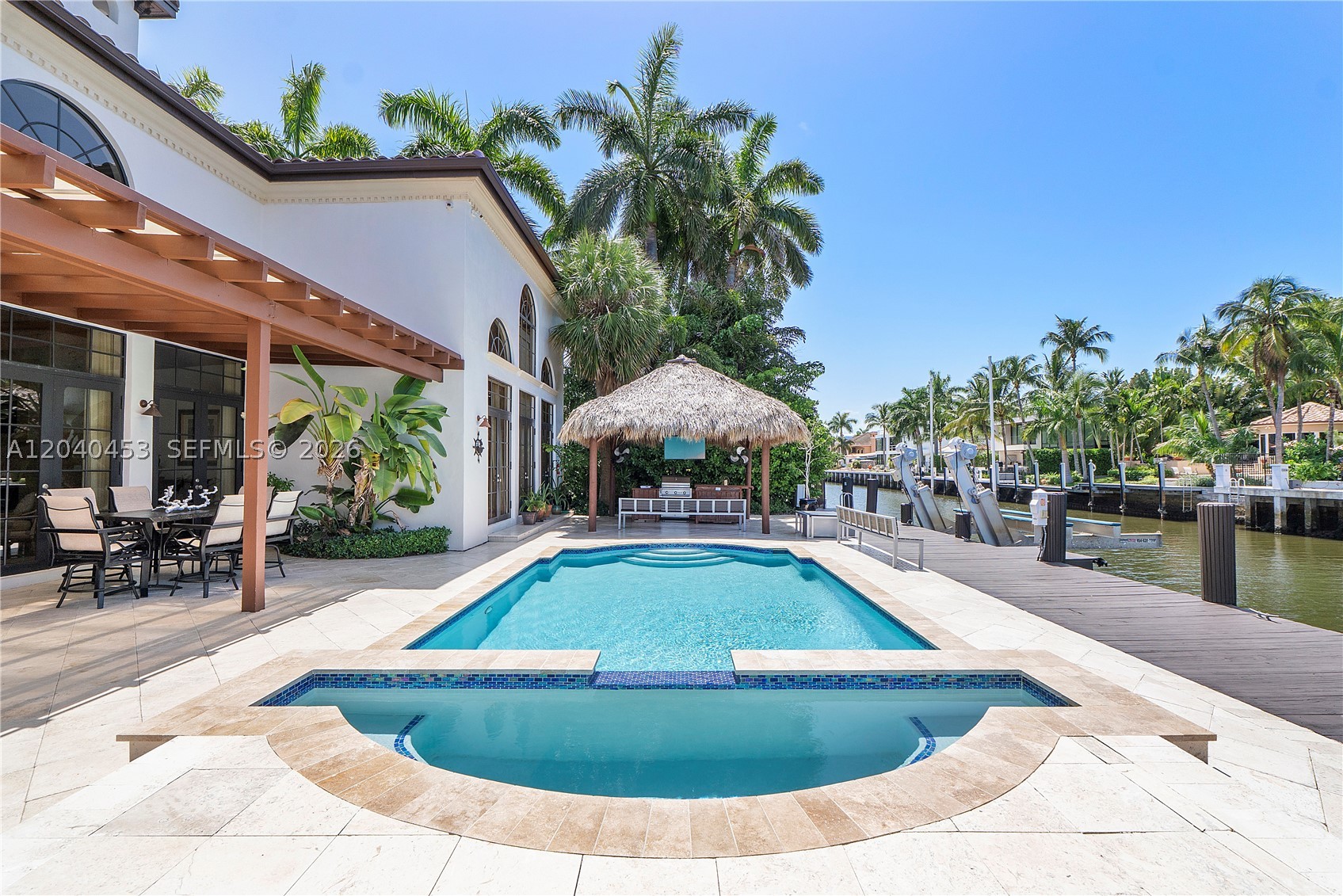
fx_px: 560
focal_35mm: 15
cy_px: 448
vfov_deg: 77.4
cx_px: 672
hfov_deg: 100.4
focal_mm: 10
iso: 250
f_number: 8
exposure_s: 1/800
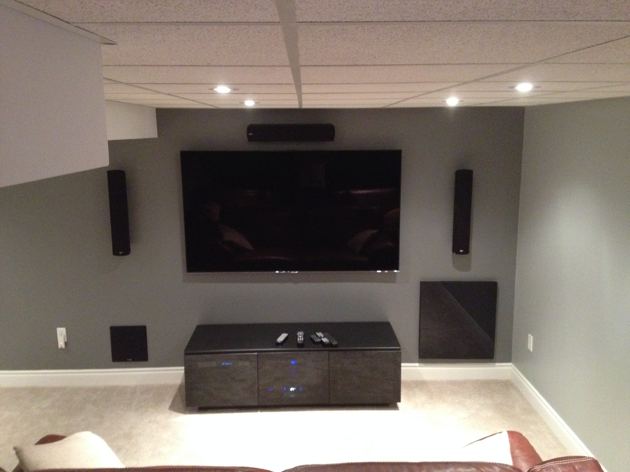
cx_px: 315
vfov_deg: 40.7
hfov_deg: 52.6
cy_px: 236
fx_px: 637
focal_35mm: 35
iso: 640
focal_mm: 4.28
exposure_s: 1/15
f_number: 2.4
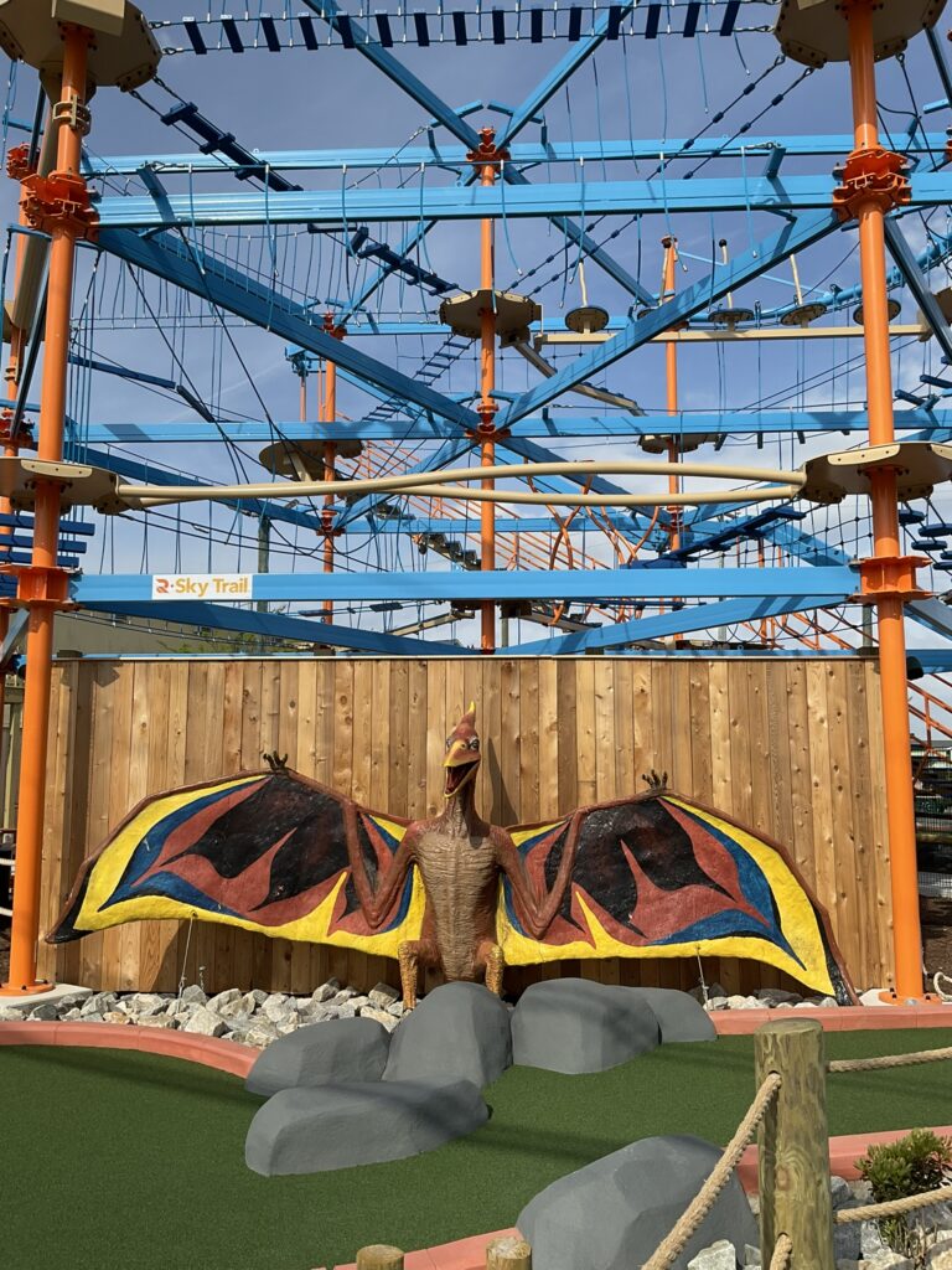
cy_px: 635
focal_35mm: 29
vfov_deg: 61.7
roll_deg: -0.2
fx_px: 1063
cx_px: 476
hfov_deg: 48.2
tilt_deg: +5.7
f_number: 1.8
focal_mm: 3
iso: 16
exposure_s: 1/2320
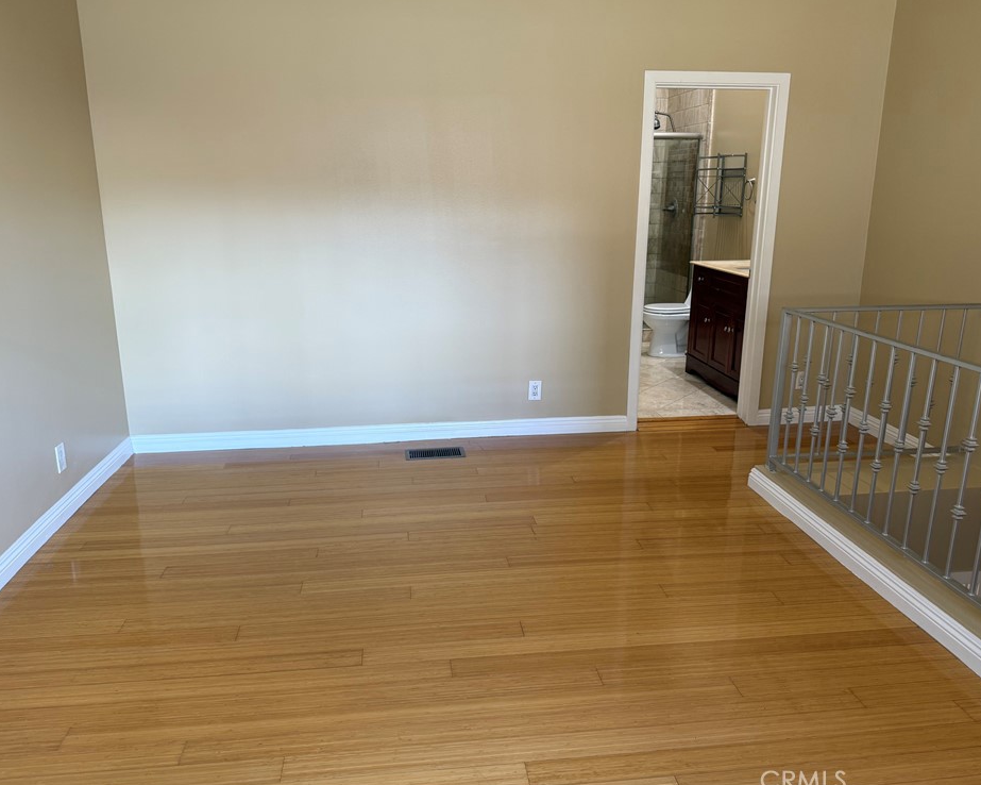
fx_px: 755
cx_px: 487
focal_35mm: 26
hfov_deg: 66.0
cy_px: 387
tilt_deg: -14.2
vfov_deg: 54.9
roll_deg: -0.4
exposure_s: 1/60
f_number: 1.78
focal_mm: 6.76
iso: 125
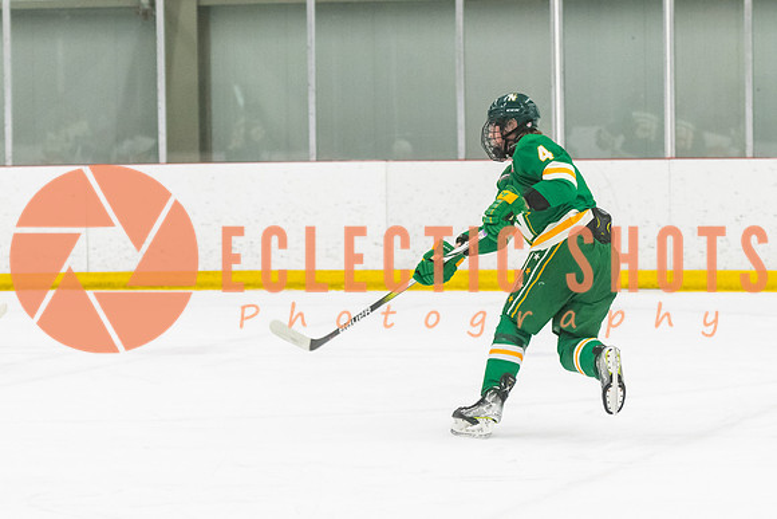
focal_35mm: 163
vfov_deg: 8.4
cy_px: 260
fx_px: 3524
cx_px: 538
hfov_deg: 12.6
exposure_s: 1/800
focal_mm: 86
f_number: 2.8
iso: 3200
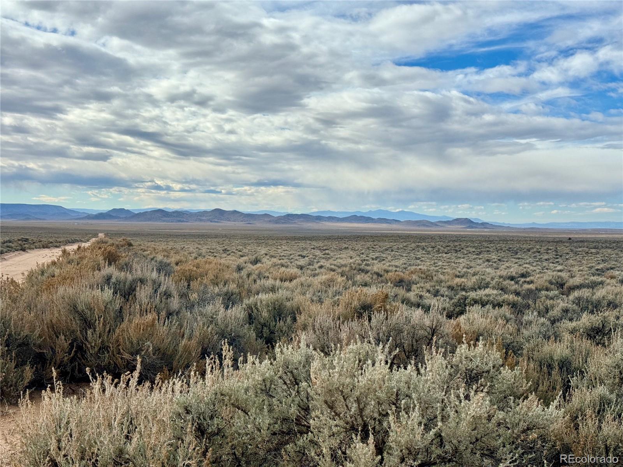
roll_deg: -1.3
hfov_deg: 39.7
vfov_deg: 30.3
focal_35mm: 48
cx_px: 312
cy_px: 234
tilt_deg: -2.0
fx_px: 864
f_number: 1.78
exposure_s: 1/7092
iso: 64
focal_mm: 6.76
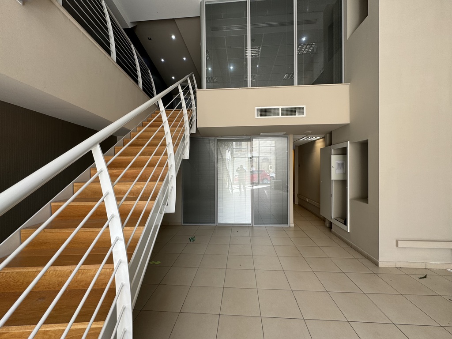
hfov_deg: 102.1
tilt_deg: -0.3
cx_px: 226
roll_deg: +0.4
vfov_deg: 85.7
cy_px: 170
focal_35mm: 14
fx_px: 183
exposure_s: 1/99
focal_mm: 2.22
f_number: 2.2
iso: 50
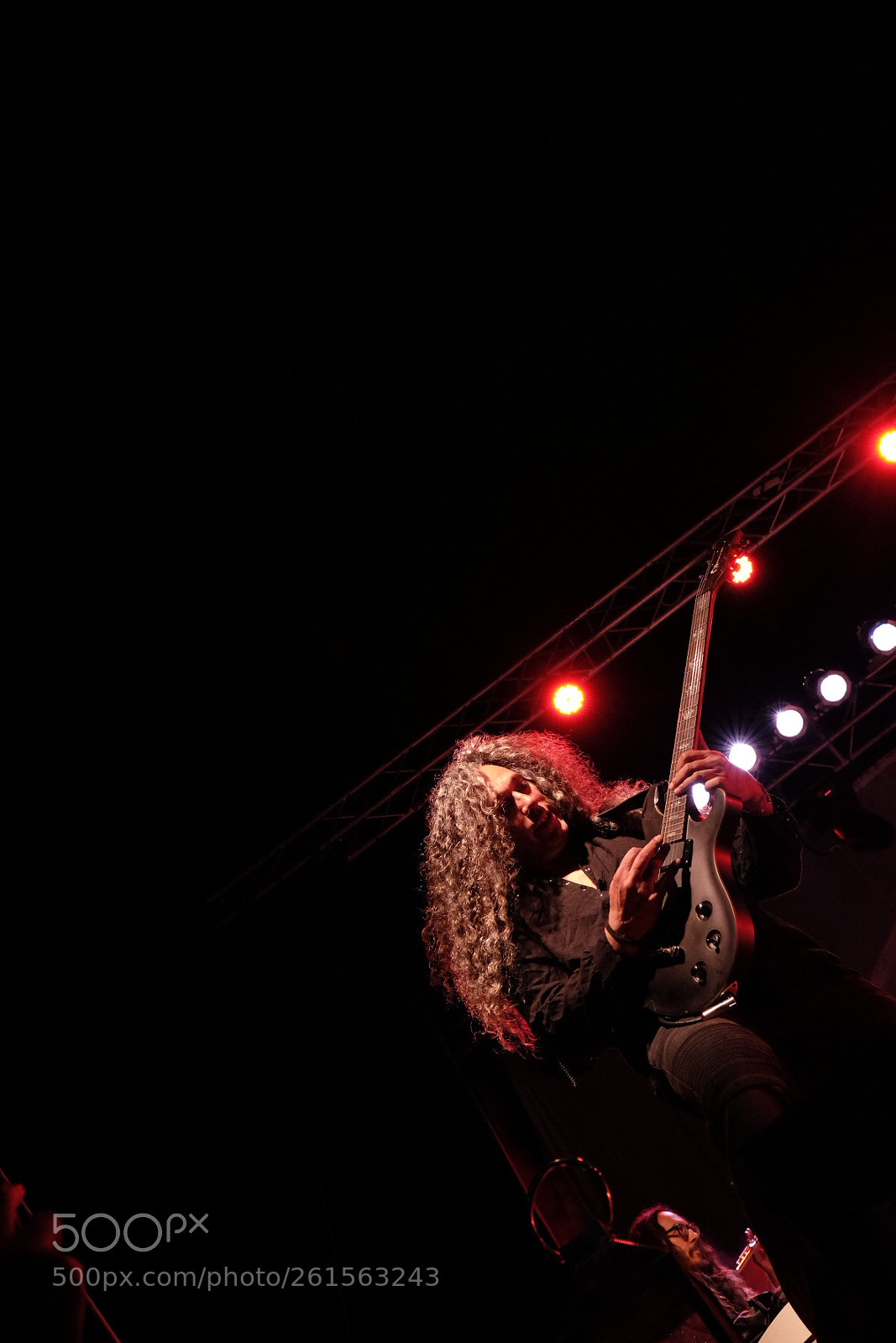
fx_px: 1306
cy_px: 672
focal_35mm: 35
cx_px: 448
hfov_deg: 37.9
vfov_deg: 54.4
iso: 3200
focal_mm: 23
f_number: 4.5
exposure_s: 1/180
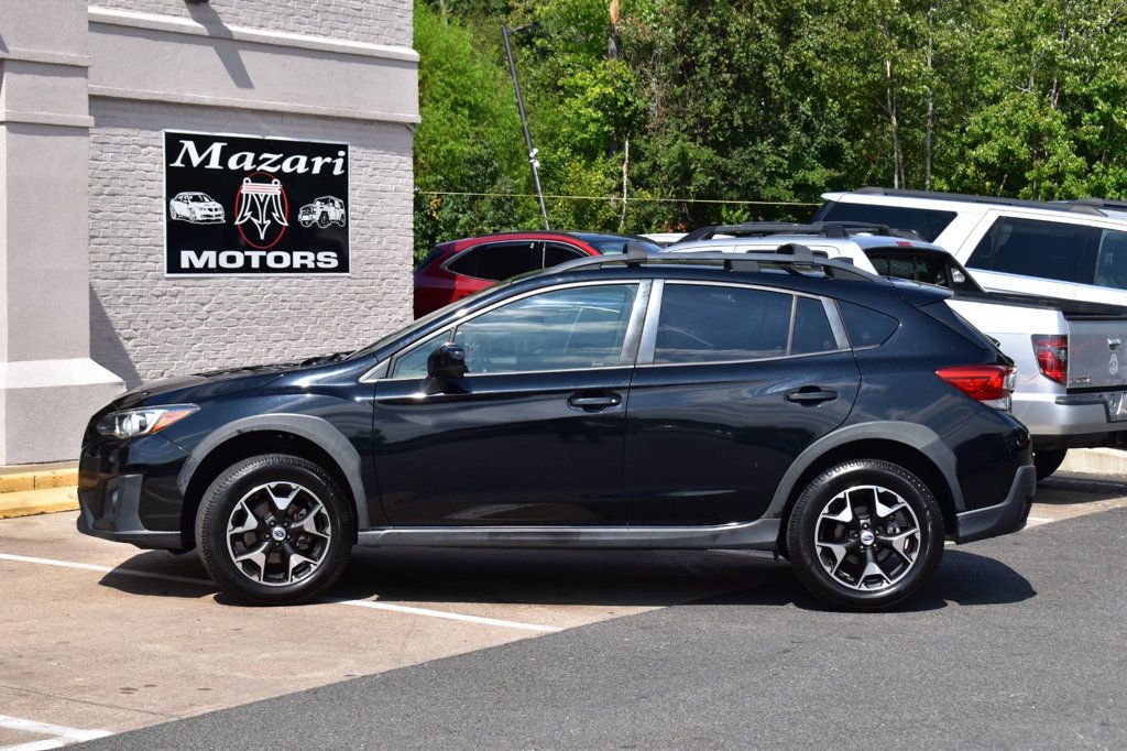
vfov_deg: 18.9
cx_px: 564
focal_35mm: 72
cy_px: 376
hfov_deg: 28.1
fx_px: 2253
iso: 320
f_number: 11
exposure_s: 1/500
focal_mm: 48
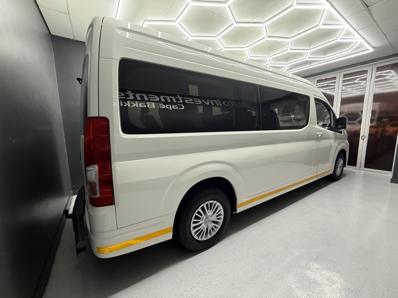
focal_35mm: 14
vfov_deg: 85.7
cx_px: 199
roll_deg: +0.9
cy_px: 149
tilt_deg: -7.6
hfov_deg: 102.1
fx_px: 161
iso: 320
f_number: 2.2
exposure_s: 1/50
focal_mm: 2.22
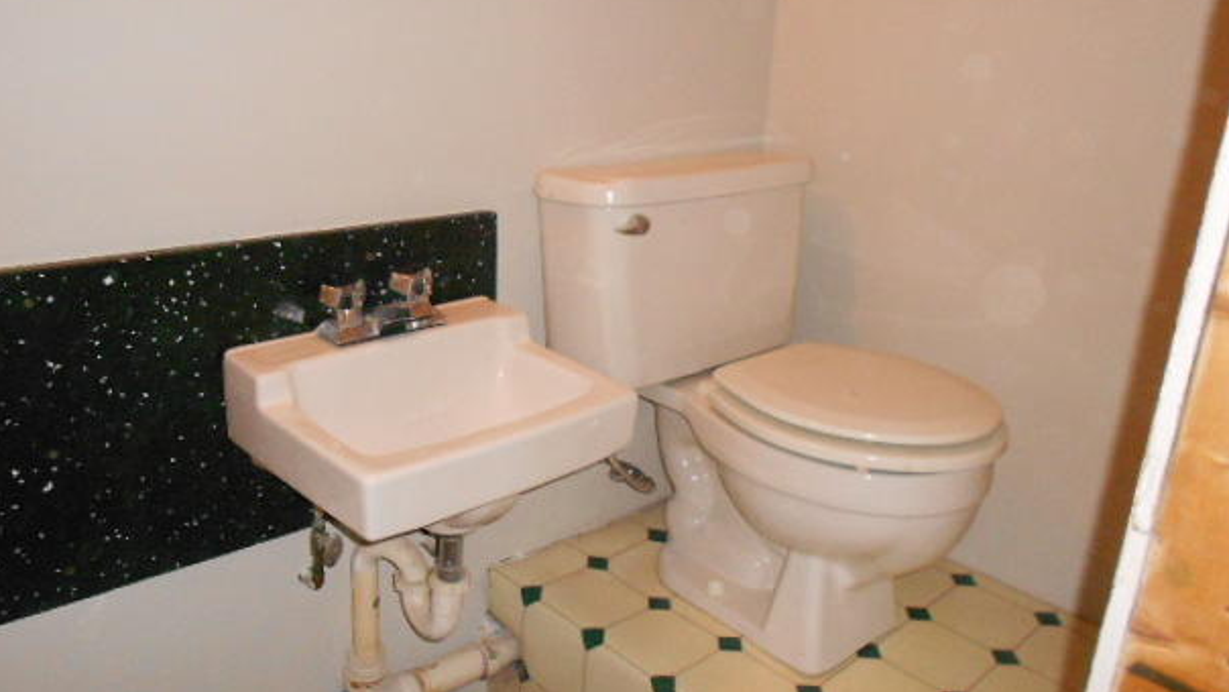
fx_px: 978
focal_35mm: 30
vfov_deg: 39.0
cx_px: 610
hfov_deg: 64.3
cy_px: 344
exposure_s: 1/25
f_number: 8
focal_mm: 4.6
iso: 500
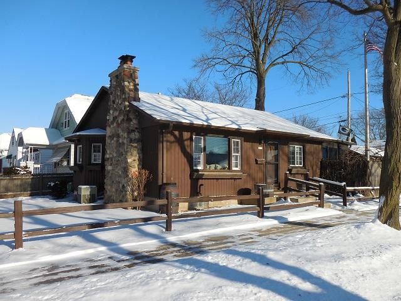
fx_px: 336
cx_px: 200
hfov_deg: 61.7
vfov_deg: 48.2
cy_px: 150
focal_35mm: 29
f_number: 4
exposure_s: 1/1000
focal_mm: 5.2
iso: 125
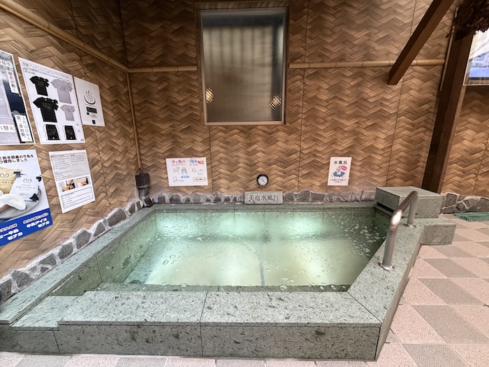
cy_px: 184
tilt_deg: -12.8
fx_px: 198
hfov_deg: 102.1
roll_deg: +0.9
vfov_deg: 85.7
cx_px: 244
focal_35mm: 14
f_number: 2.2
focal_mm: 2.22
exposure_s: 1/50
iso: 320
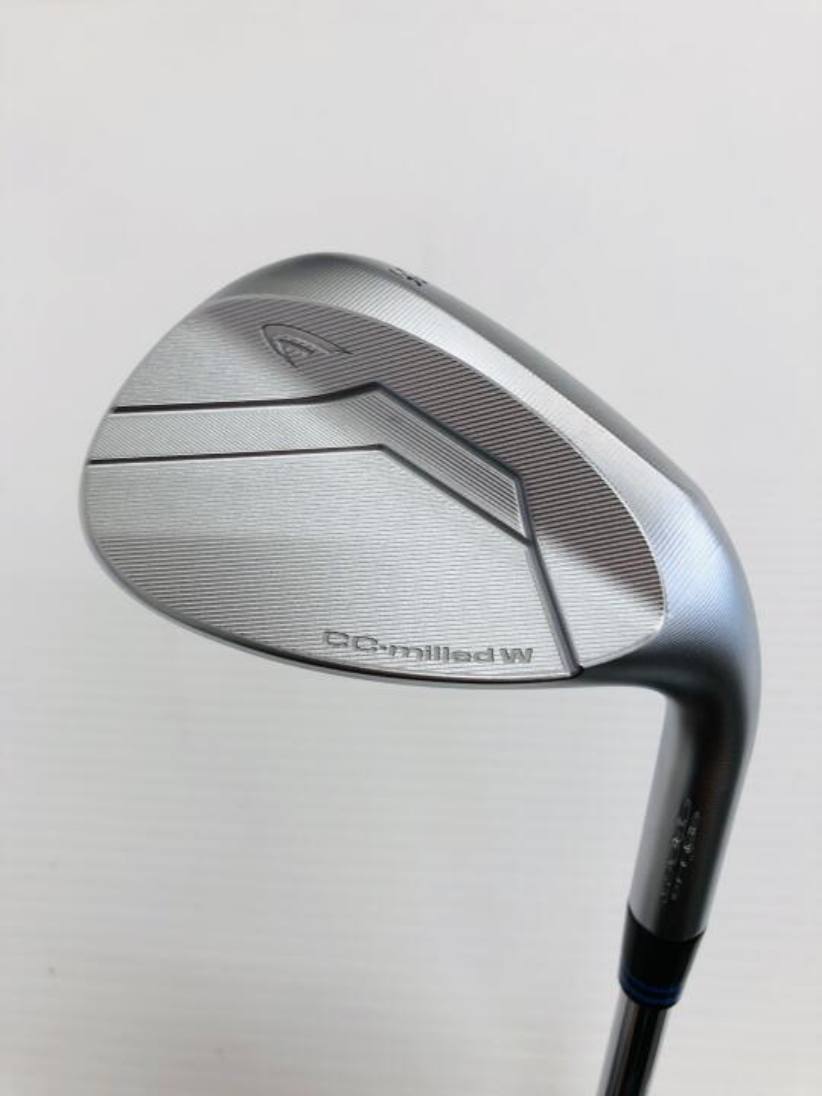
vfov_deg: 63.4
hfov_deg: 49.7
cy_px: 548
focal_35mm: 28
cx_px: 411
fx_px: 887
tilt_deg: -65.5
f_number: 1.8
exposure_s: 1/120
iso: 32
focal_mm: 3.99
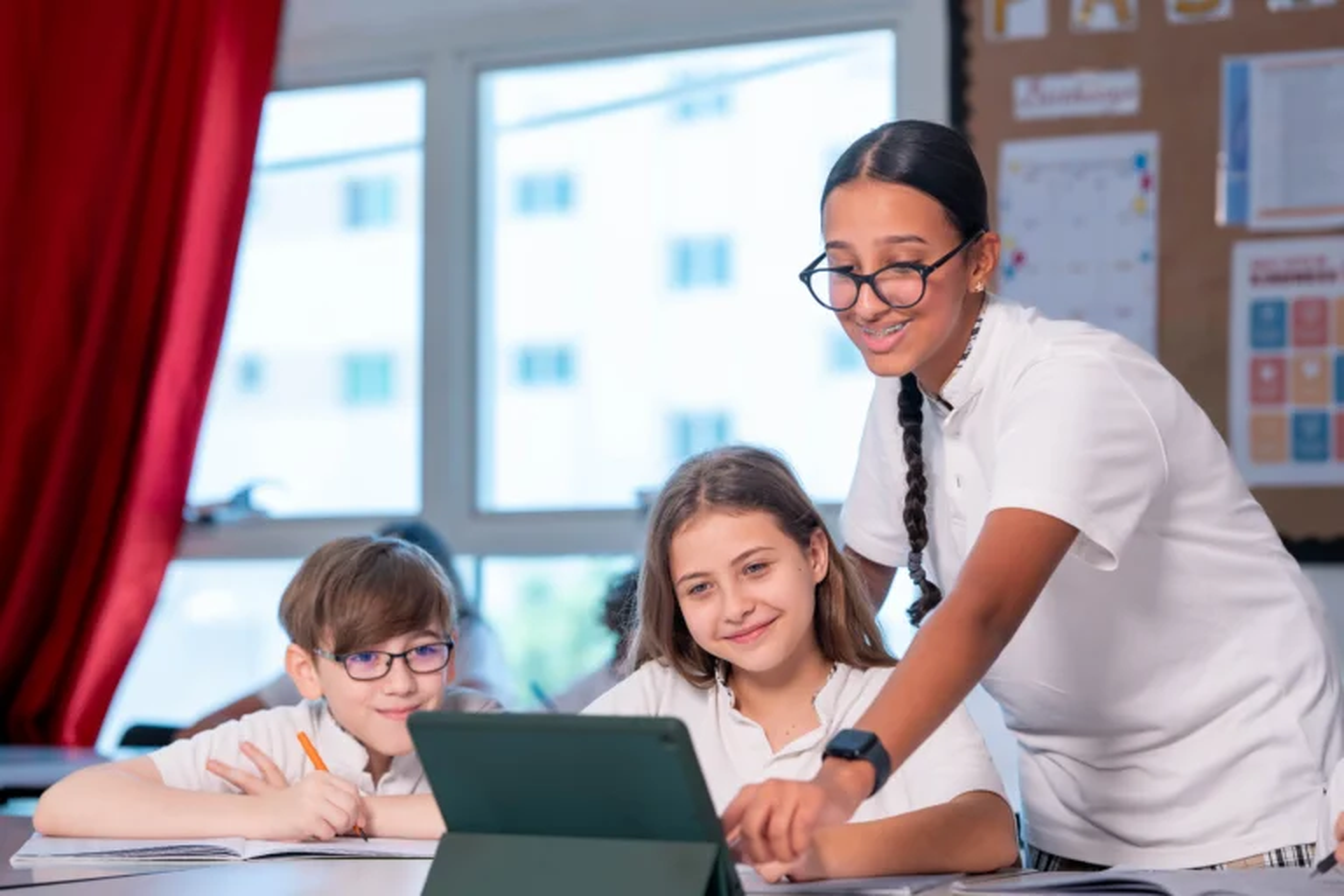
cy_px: 448
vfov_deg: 16.1
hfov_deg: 23.9
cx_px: 672
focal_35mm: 85
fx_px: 3173
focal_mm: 85
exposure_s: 1/160
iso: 320
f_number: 2.8
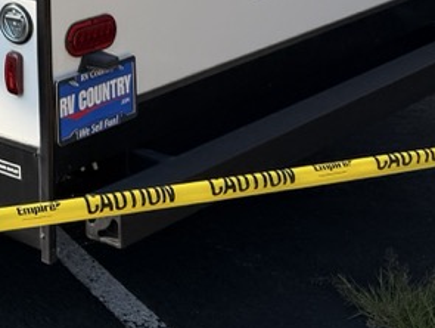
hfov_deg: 17.0
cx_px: -224
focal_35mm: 104
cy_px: -219
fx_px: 1309
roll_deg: +1.4
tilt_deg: +0.4
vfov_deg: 13.2
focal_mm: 6.76
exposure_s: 1/3584
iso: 80
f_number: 1.78
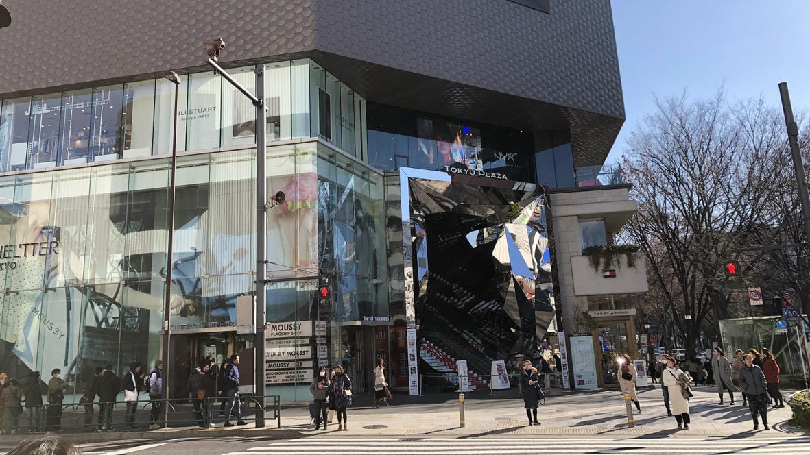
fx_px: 666
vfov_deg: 37.7
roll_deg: +2.4
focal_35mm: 31
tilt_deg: +12.2
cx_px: 403
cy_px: 189
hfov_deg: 62.6
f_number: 1.8
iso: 20
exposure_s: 1/960
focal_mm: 3.99
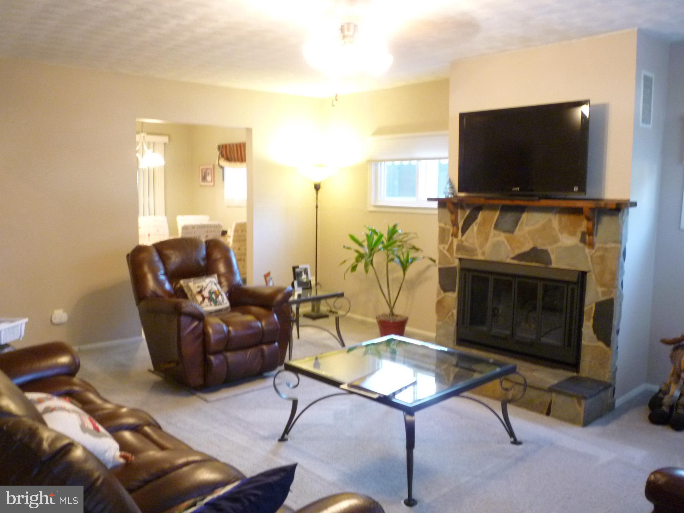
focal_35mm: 29
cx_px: 342
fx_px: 573
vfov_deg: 48.2
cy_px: 256
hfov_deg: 61.7
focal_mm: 5.2
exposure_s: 1/8
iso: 400
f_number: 3.3
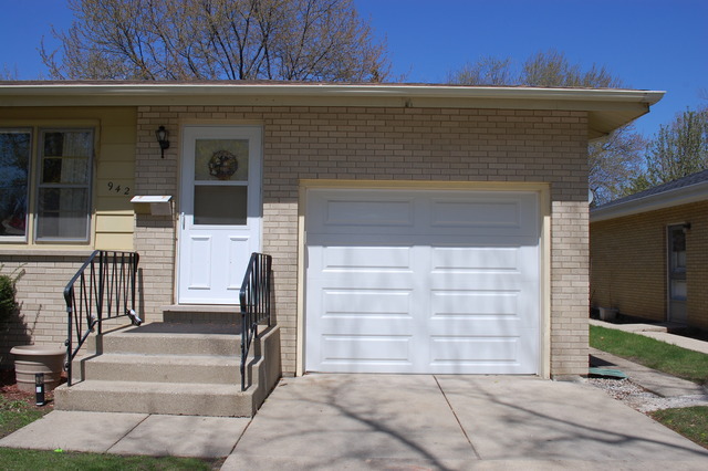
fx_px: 590
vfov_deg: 43.6
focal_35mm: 30
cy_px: 236
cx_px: 354
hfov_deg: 62.0
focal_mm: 20
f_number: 10
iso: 200
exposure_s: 1/400
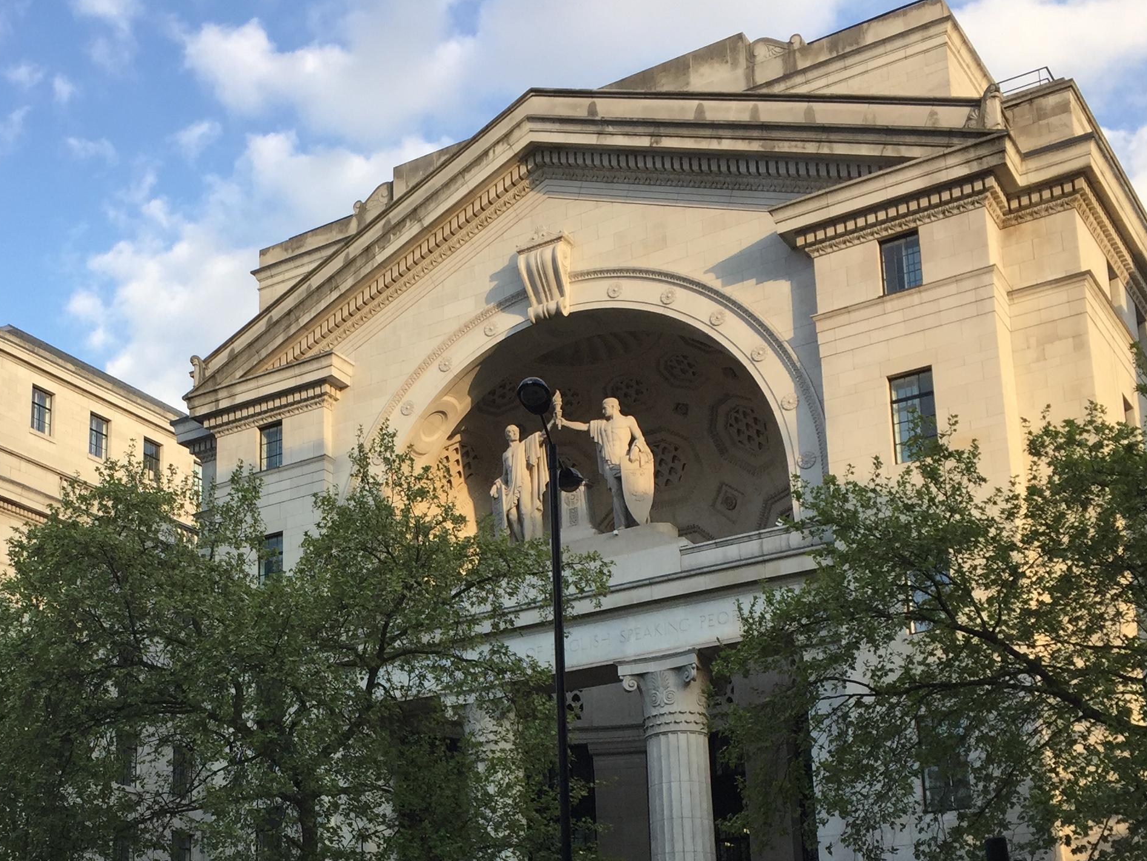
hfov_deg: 37.7
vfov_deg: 28.3
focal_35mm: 50
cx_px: 370
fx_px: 1657
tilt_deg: +12.5
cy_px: 730
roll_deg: -1.4
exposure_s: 1/534
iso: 32
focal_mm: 4.15
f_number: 2.2
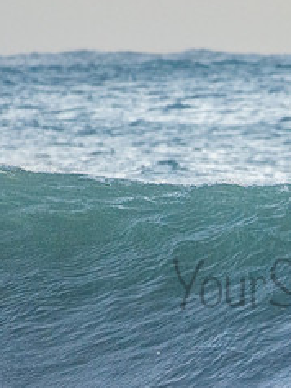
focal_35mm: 1760
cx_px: 342
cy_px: 270
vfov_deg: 1.1
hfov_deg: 0.8
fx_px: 19763
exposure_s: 1/800
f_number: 5.6
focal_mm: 500
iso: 2200
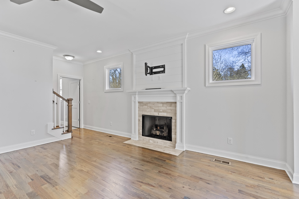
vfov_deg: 73.7
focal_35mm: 16
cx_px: 150
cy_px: 100
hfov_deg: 96.7
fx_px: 133
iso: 1250
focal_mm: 16
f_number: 7.1
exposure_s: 1/20
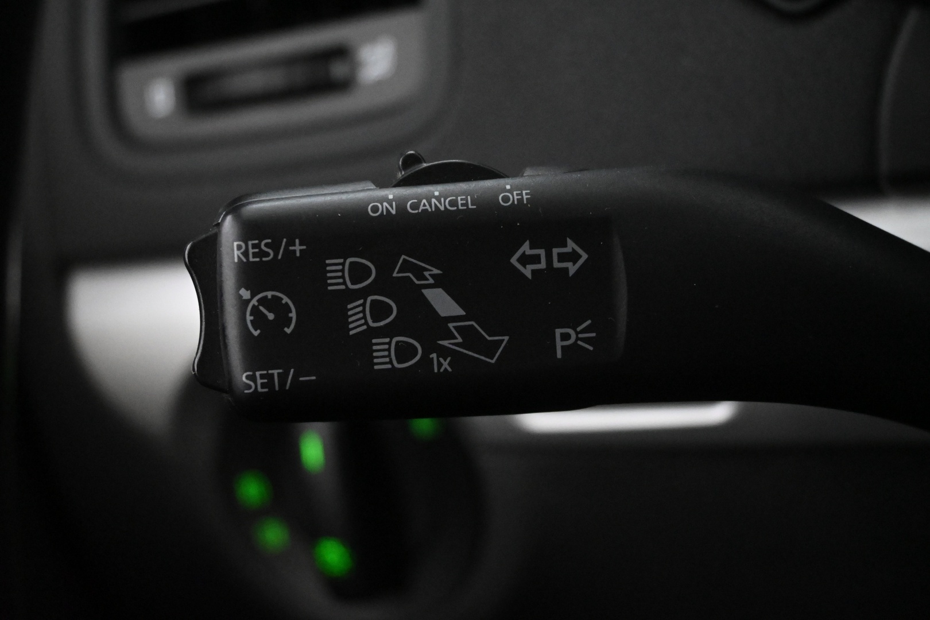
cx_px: 465
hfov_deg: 38.9
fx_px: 1317
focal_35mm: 51
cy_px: 310
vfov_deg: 26.5
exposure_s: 1/50
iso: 8000
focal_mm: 34
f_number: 5
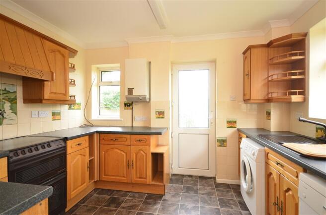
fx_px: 163
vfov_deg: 67.1
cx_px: 163
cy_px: 108
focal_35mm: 18
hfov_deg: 90.1
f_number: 5
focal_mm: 12
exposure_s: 1/15
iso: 200
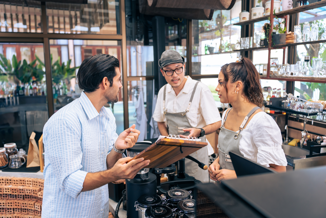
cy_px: 109
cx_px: 163
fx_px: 281
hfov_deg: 60.3
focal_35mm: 31
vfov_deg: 42.3
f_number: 2.8
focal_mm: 31
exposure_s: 1/800
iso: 500
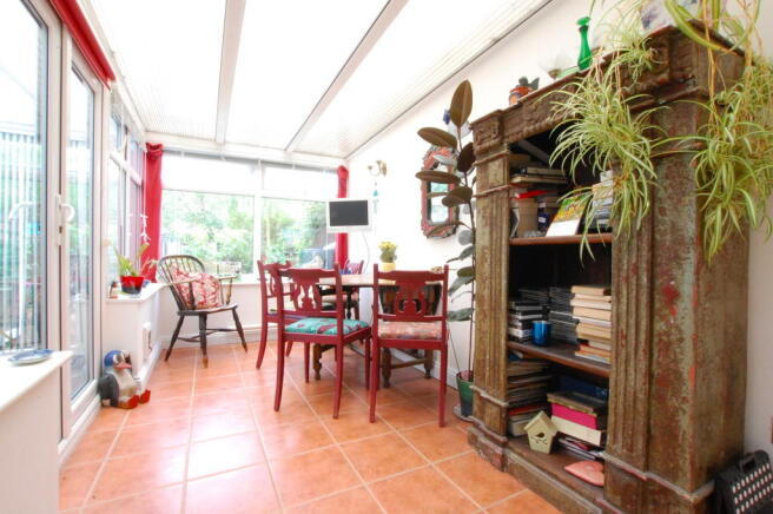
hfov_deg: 100.4
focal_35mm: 15
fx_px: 322
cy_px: 257
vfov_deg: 77.2
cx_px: 386
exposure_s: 1/2.5
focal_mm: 10
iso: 1600
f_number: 22
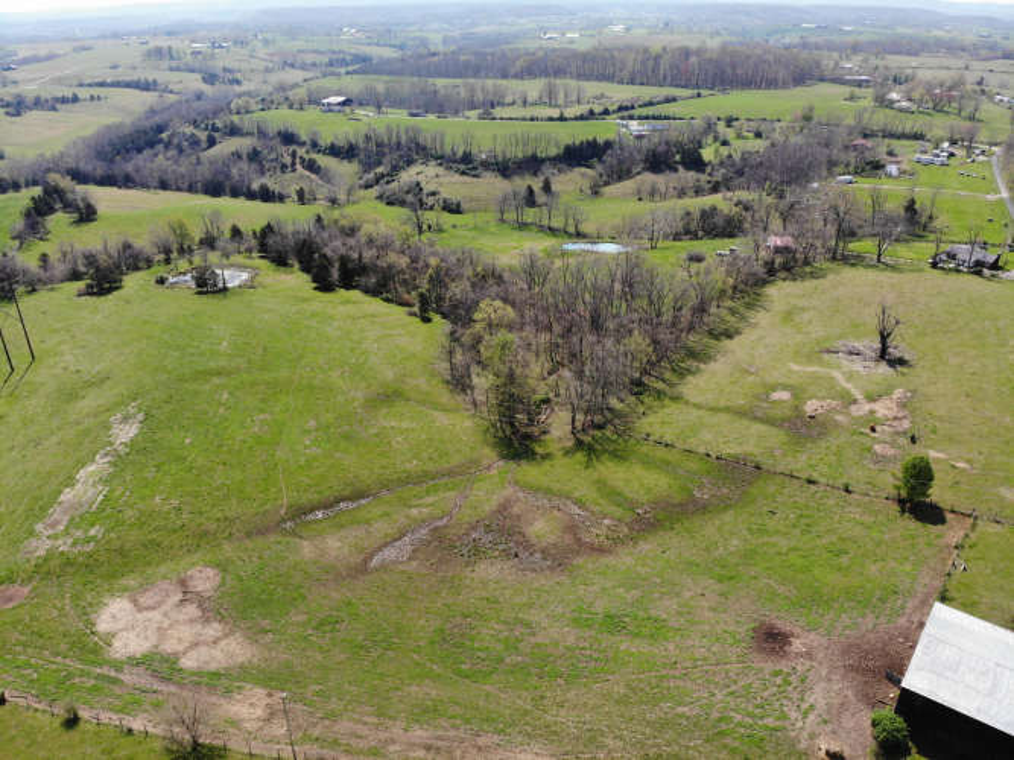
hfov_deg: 71.6
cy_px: 380
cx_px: 507
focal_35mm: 24
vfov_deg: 56.8
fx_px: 703
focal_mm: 4.5
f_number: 2.8
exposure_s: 1/596
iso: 100
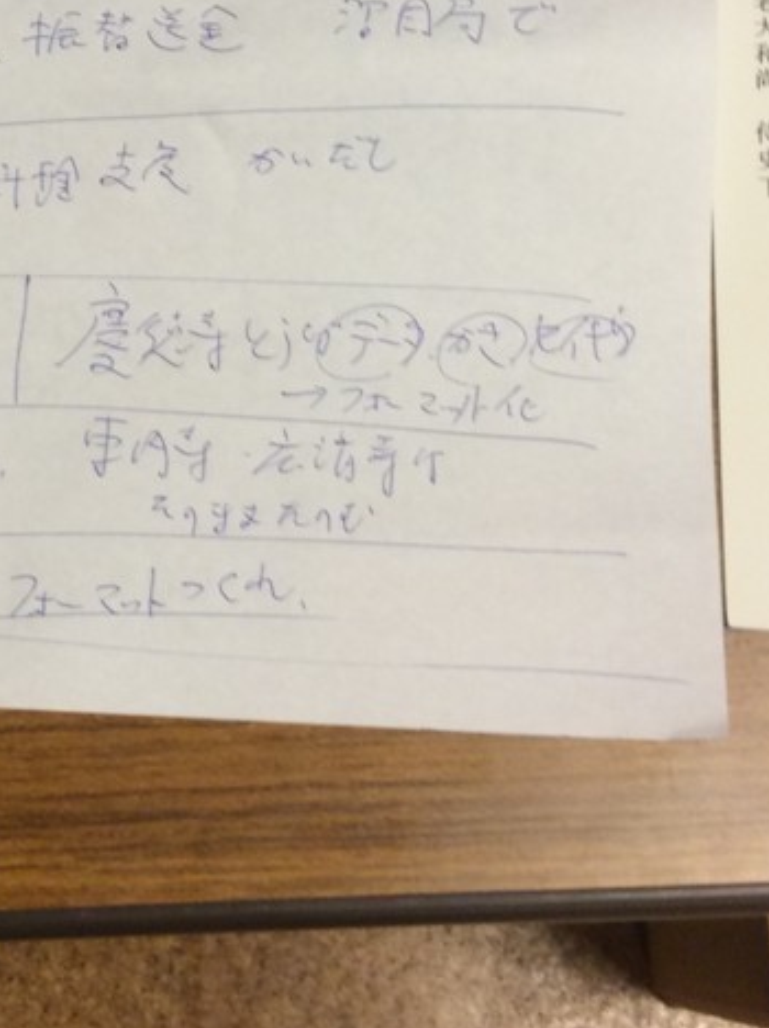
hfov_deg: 20.8
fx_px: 2077
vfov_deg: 27.3
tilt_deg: -71.0
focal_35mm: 70
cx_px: 183
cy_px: 204
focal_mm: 3.3
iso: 80
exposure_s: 1/24
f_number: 2.4
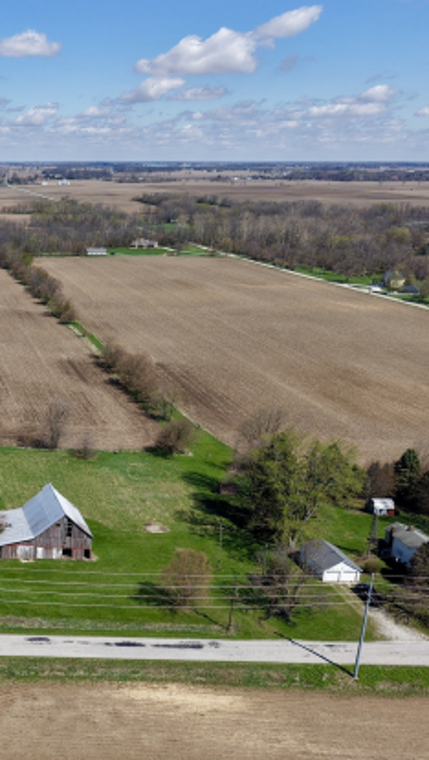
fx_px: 848
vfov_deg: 48.3
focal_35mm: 42
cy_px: 374
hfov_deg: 25.0
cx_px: -111
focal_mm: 8.67
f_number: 1.8
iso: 100
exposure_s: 1/4000
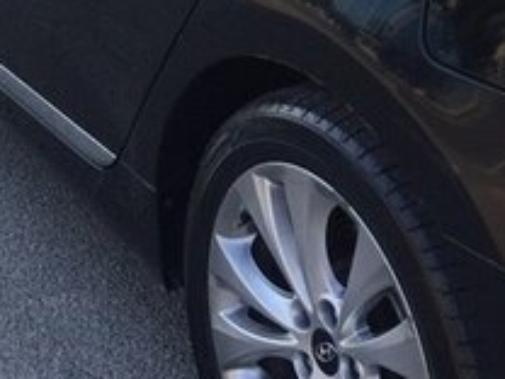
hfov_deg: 21.3
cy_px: -108
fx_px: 1342
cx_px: 289
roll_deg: -6.0
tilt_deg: -14.6
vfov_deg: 15.3
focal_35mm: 92
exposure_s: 1/488
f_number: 2.2
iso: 32
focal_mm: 4.15
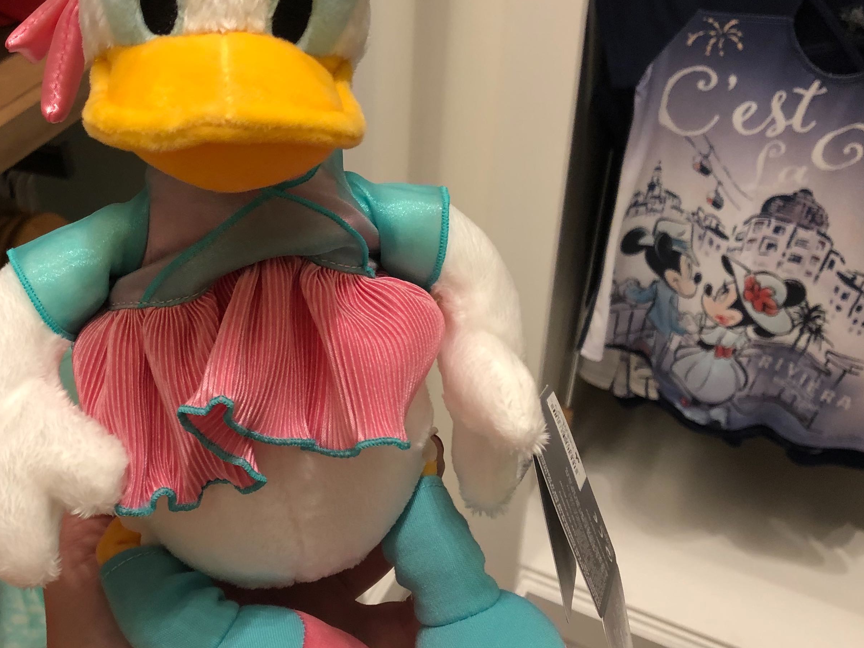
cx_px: 268
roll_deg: +2.3
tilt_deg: -34.6
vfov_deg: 30.8
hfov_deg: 39.8
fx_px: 1173
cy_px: 277
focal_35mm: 47
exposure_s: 1/15
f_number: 1.8
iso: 40
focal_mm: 3.99
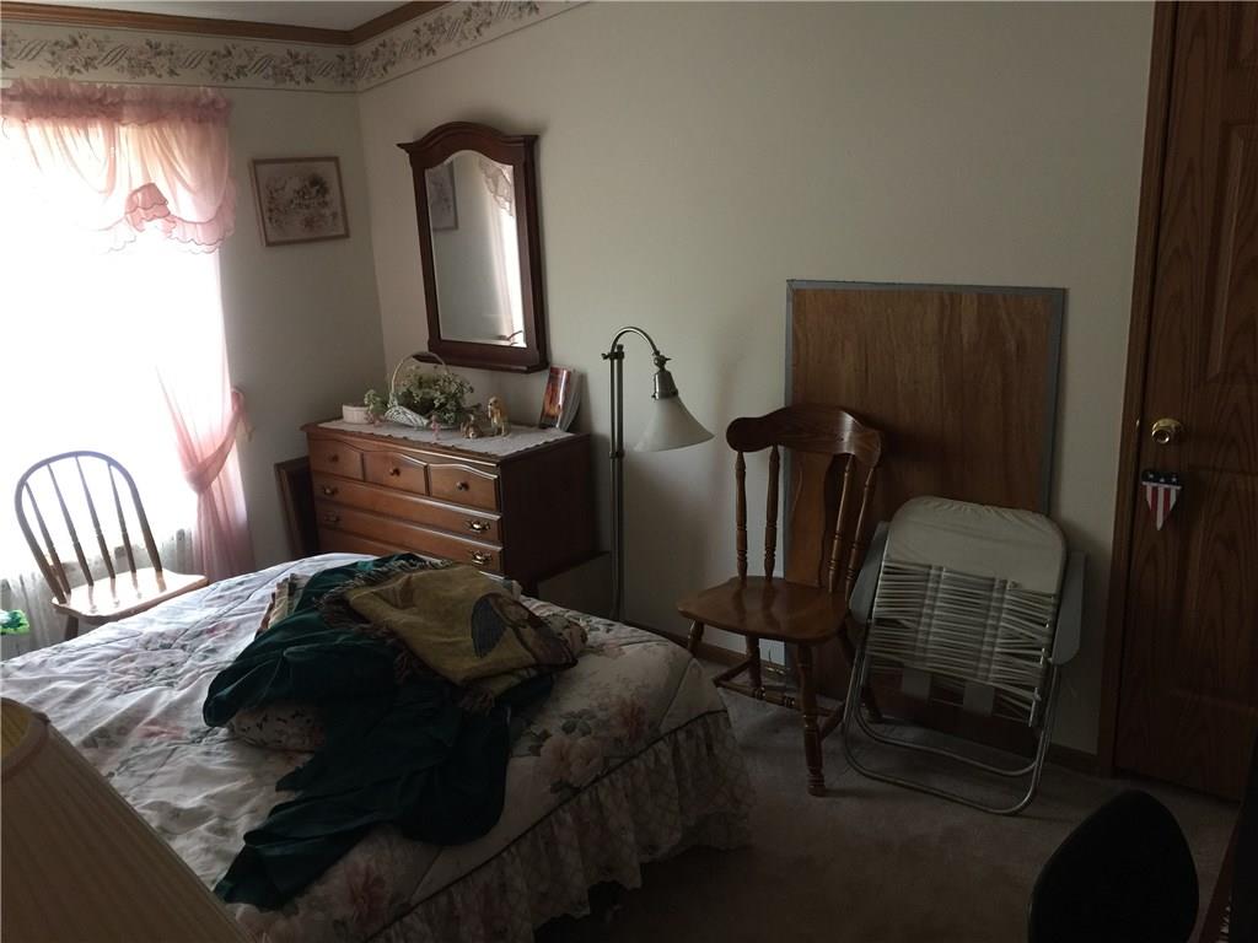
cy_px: 472
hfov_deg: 61.7
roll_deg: +1.3
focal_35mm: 29
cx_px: 629
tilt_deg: -14.3
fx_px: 1054
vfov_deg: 48.2
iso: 80
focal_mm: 4.15
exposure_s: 1/15
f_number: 2.2
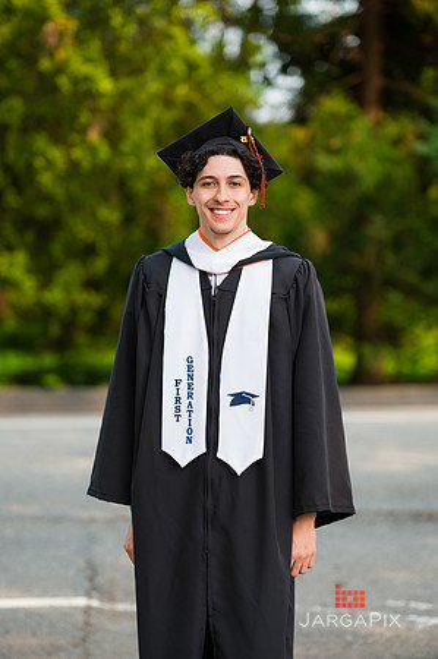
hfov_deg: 9.4
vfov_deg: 14.2
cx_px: 219
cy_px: 330
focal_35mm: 145
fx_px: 2652
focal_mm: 145
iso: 200
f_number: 3.2
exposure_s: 1/640
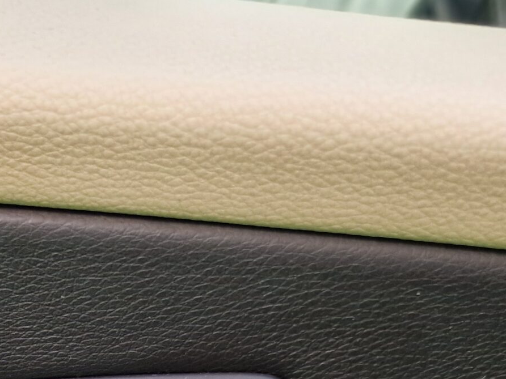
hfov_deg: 26.2
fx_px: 965
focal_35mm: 66
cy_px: 516
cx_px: -102
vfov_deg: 20.1
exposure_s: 1/50
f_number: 1.8
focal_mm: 6.4
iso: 320
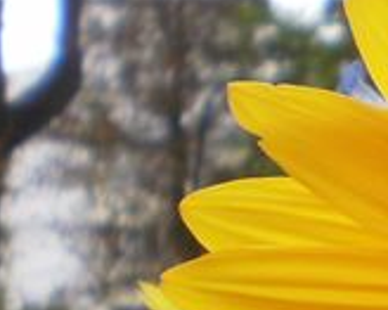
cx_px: 769
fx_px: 2077
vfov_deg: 8.4
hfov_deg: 9.9
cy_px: 433
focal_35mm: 181
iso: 100
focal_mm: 6.3
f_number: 3.1
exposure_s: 1/250
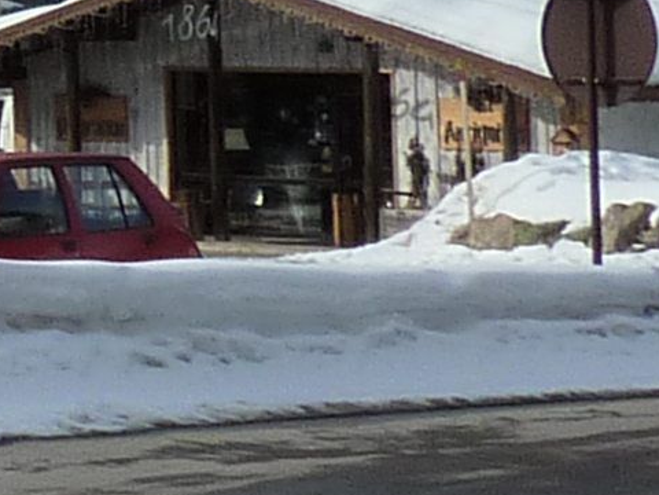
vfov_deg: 7.6
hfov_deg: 8.9
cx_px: -1171
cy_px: -309
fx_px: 3617
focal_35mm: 190
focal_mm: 4.1
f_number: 5.6
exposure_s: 1/640
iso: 125
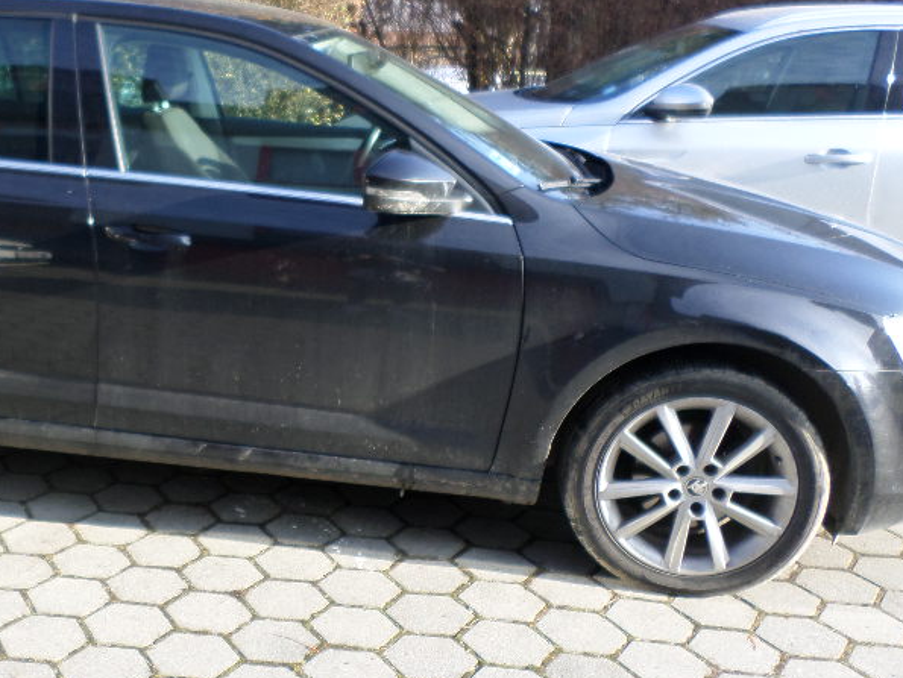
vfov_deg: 33.6
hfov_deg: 42.3
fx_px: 1122
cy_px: 311
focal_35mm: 43
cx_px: 208
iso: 80
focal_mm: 4.5
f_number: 2.5
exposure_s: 1/180
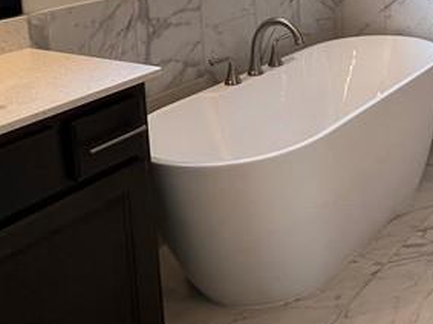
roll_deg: +0.2
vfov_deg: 27.5
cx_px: 488
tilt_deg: -7.3
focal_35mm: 47
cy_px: -57
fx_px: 588
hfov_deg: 34.4
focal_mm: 1.57
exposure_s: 1/120
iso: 40
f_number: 1.8
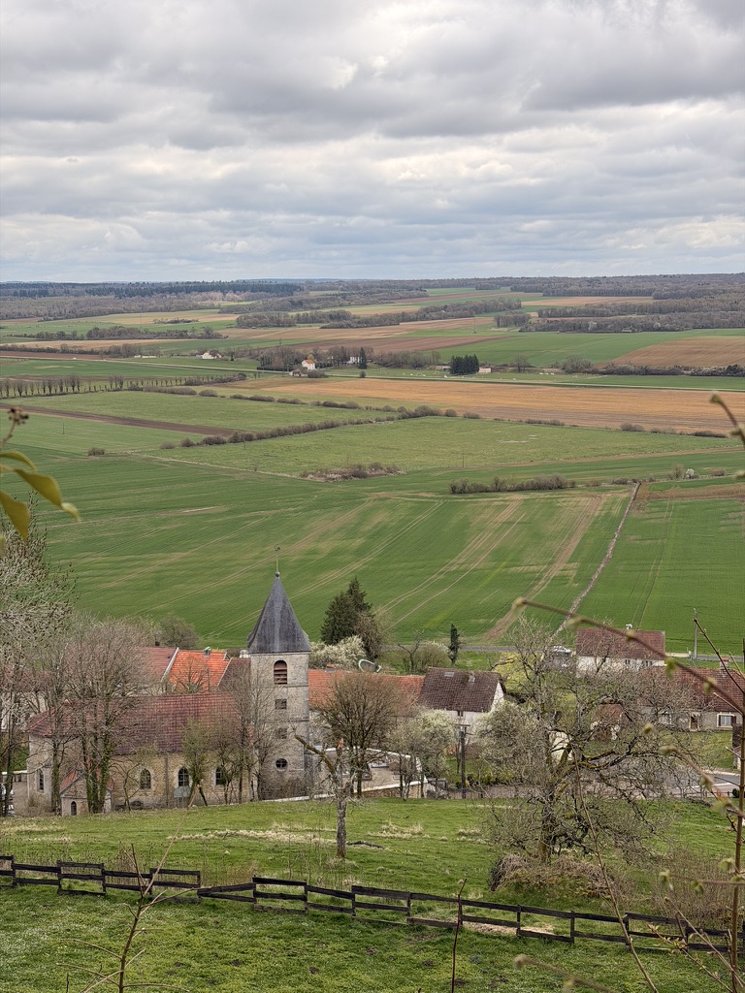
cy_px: 496
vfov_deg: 39.7
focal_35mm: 48
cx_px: 372
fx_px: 1377
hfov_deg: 30.3
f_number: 1.78
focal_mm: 6.76
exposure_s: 1/2865
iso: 64
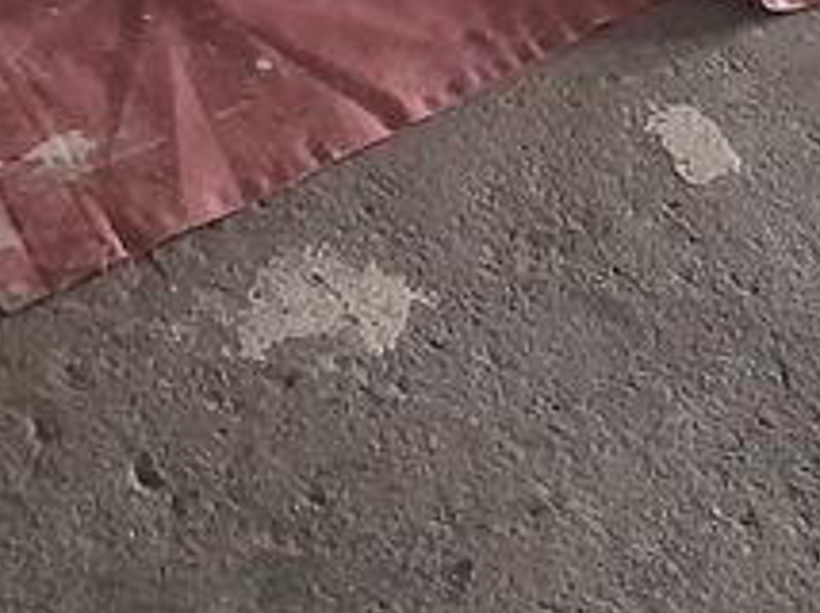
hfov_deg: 16.8
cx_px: 502
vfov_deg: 11.1
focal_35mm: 117
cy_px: -724
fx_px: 2768
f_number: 2
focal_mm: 4.6
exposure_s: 1/25
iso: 640
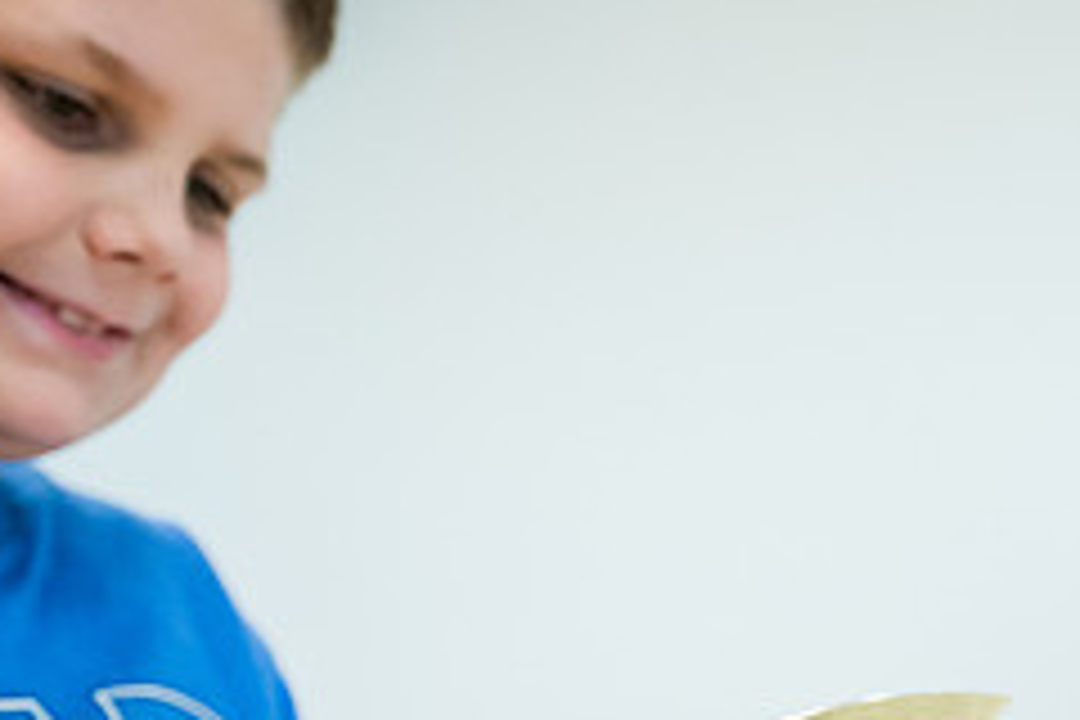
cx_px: 770
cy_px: 695
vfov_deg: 22.6
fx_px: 1740
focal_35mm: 58
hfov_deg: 34.0
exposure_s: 1/200
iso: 1250
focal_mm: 24
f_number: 2.8
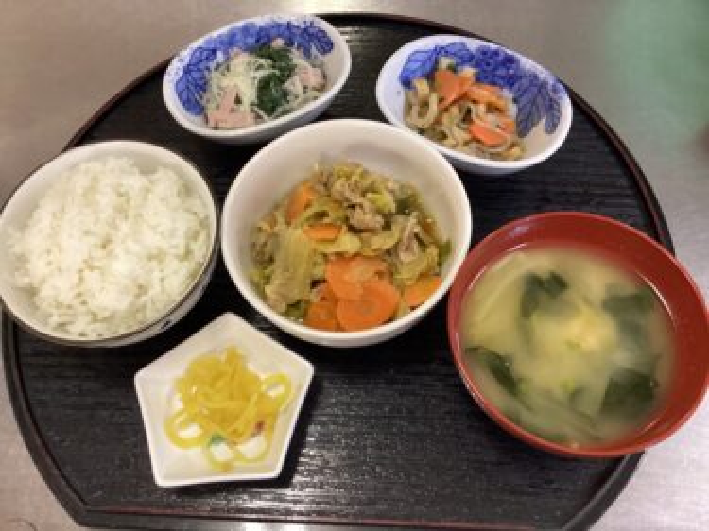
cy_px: 266
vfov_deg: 45.4
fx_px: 635
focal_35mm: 31
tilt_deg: -66.5
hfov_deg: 58.4
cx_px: 354
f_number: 2.4
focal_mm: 3.3
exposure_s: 1/50
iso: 250
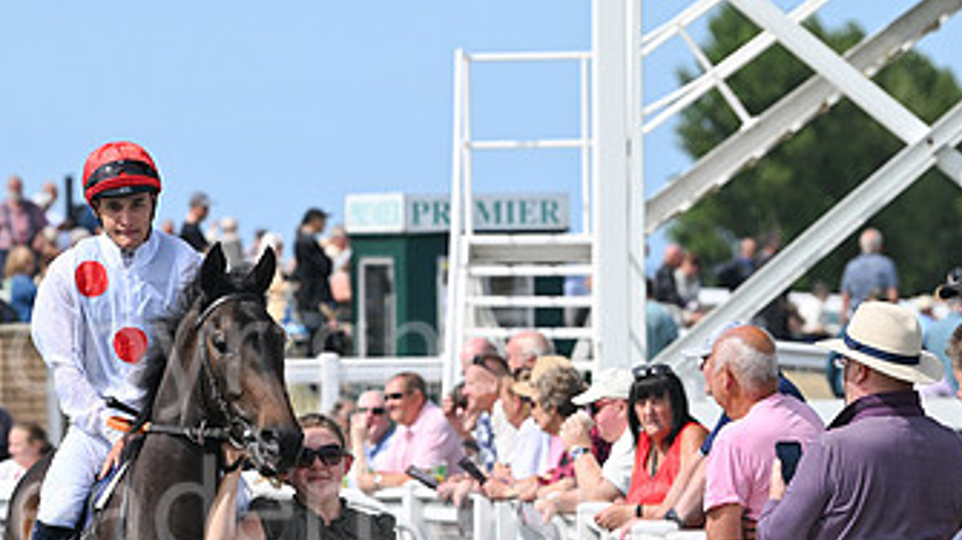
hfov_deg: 6.6
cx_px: 319
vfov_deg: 3.7
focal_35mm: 327
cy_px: 533
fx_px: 8337
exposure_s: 1/2500
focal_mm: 180
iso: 400
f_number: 5.6
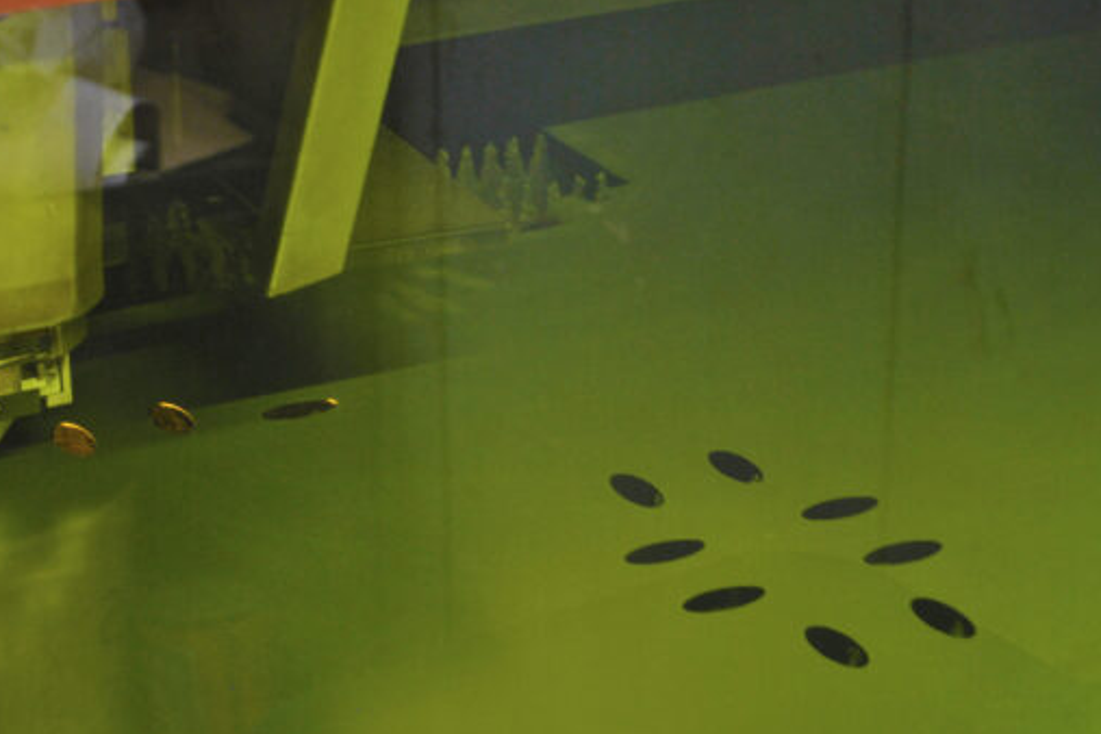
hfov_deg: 20.9
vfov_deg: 14.0
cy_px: 343
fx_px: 2984
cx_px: 486
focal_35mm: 98
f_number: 5.6
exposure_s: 1/10
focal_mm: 55
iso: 800
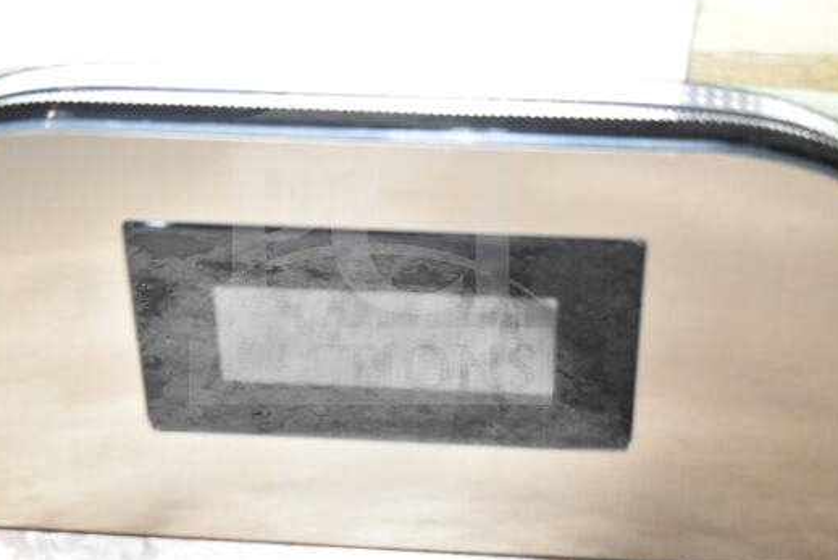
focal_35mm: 74
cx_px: 370
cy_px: 277
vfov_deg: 18.5
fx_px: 1724
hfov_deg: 27.3
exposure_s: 1/60
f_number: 5
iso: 7200
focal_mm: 42
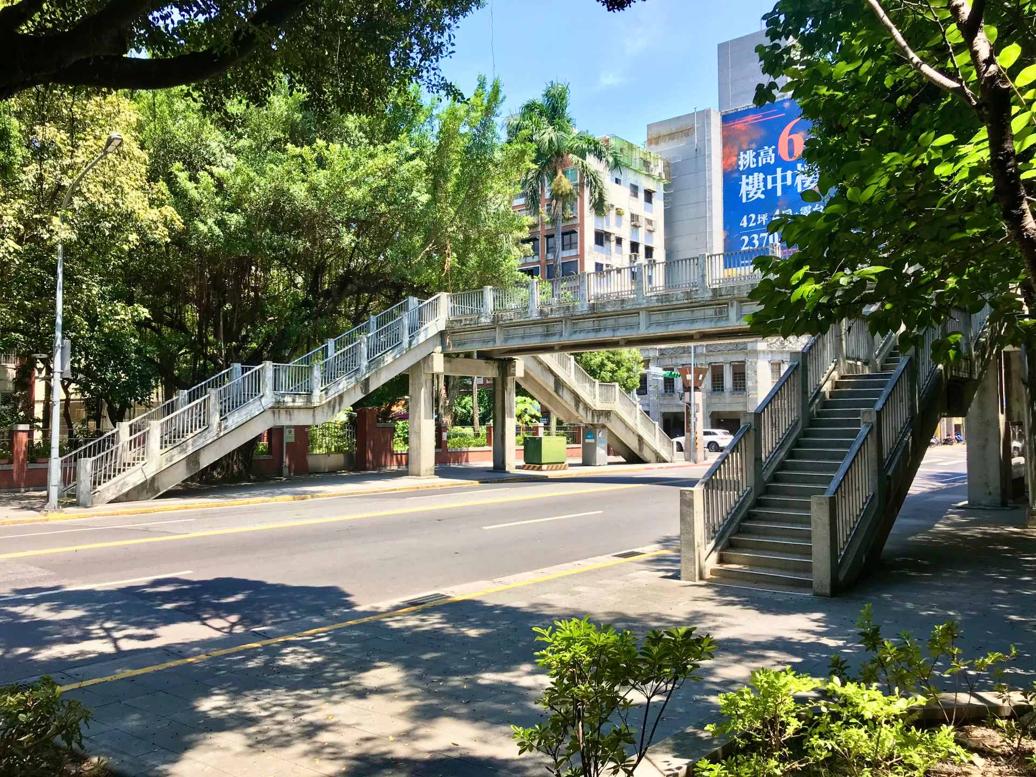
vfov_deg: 49.7
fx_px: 838
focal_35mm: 28
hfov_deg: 63.4
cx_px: 518
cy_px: 388
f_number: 1.8
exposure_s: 1/535
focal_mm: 3.99
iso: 20
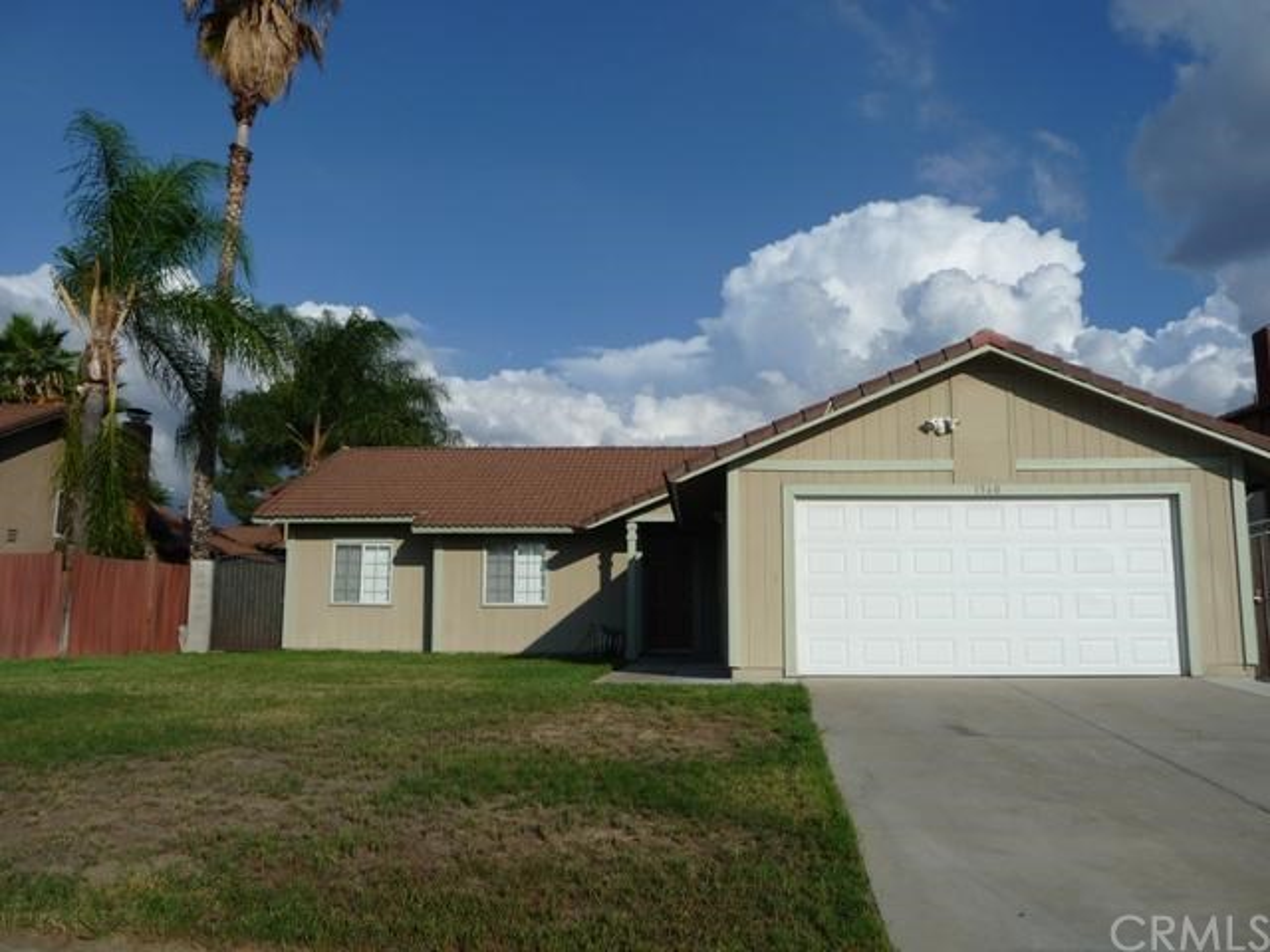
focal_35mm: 30
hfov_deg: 60.0
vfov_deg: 46.8
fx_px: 1101
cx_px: 635
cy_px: 476
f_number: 8
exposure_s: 1/500
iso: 100
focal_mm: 5
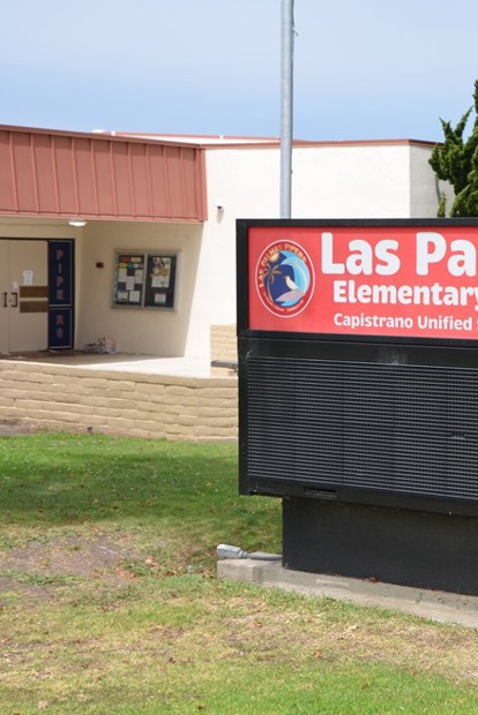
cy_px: 355
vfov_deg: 24.2
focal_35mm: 84
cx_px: 498
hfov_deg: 15.9
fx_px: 1671
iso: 100
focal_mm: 34
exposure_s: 1/250
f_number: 7.1
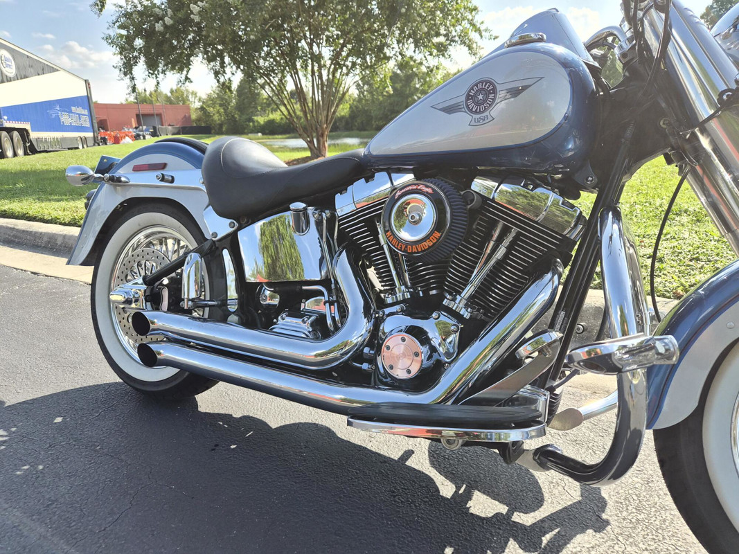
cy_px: 277
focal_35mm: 23
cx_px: 370
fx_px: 491
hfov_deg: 73.9
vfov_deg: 58.9
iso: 80
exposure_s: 1/2912
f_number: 1.8
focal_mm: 5.4
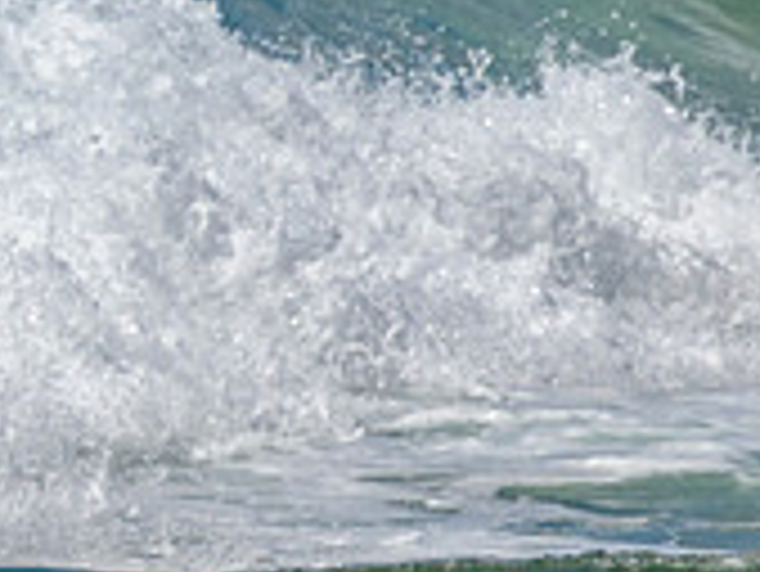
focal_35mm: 3629
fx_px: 79732
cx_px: -600
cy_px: 310
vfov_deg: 0.4
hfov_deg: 0.5
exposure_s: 1/2000
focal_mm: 800
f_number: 11
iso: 640
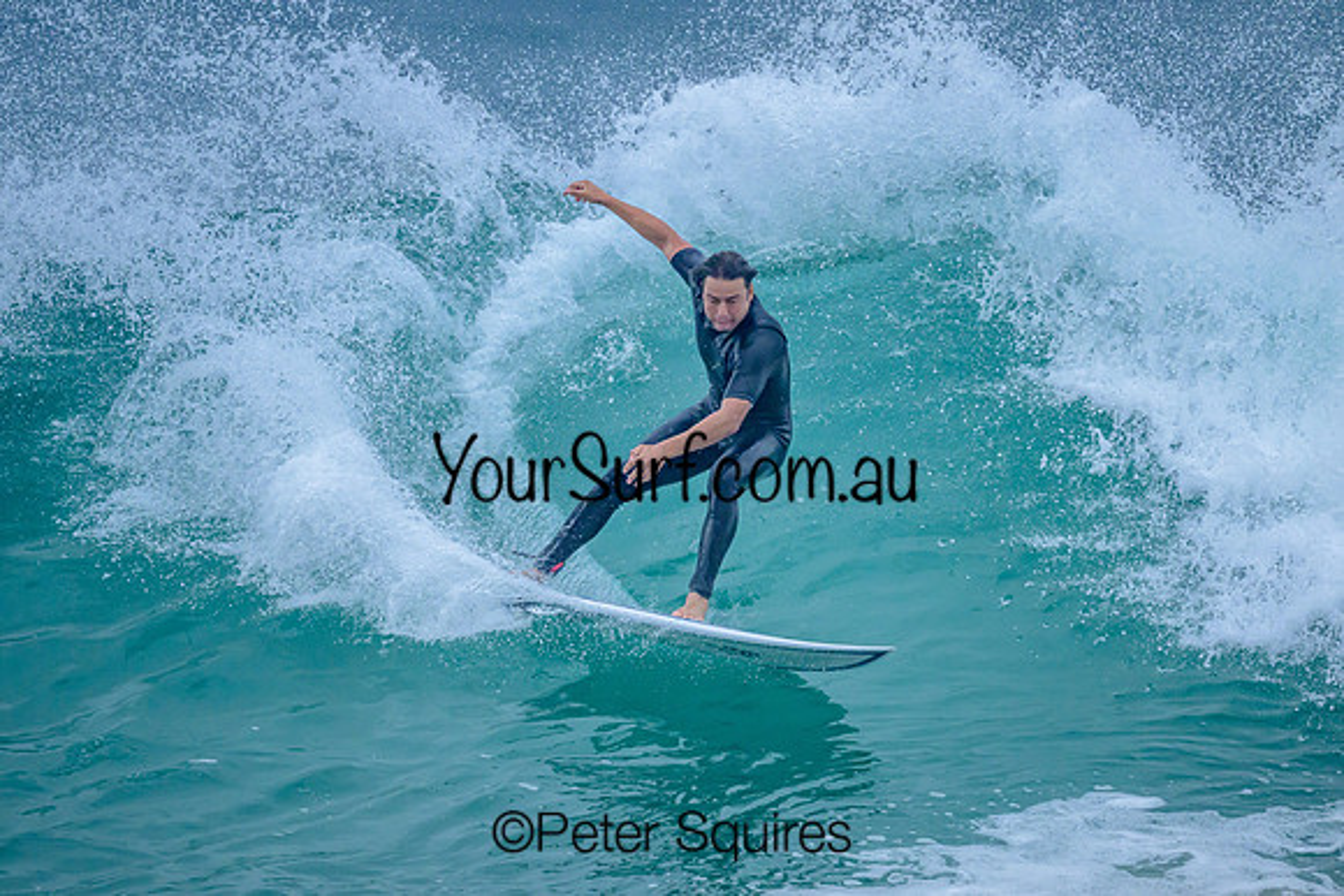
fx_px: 34461
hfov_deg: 2.2
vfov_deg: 1.5
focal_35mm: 923
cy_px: 495
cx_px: 629
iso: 2500
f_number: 6.3
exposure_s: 1/3200
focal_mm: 800
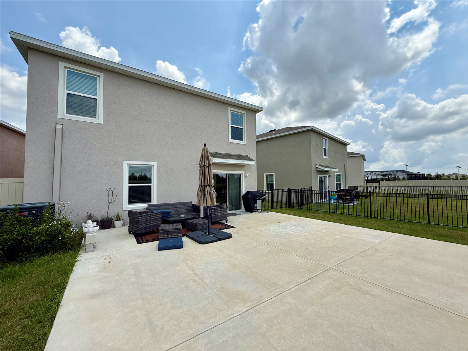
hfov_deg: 102.1
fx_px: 189
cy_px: 176
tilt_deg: +3.2
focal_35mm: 14
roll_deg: +0.1
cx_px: 234
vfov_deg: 85.7
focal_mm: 2.22
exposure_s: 1/1848
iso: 50
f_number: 2.2
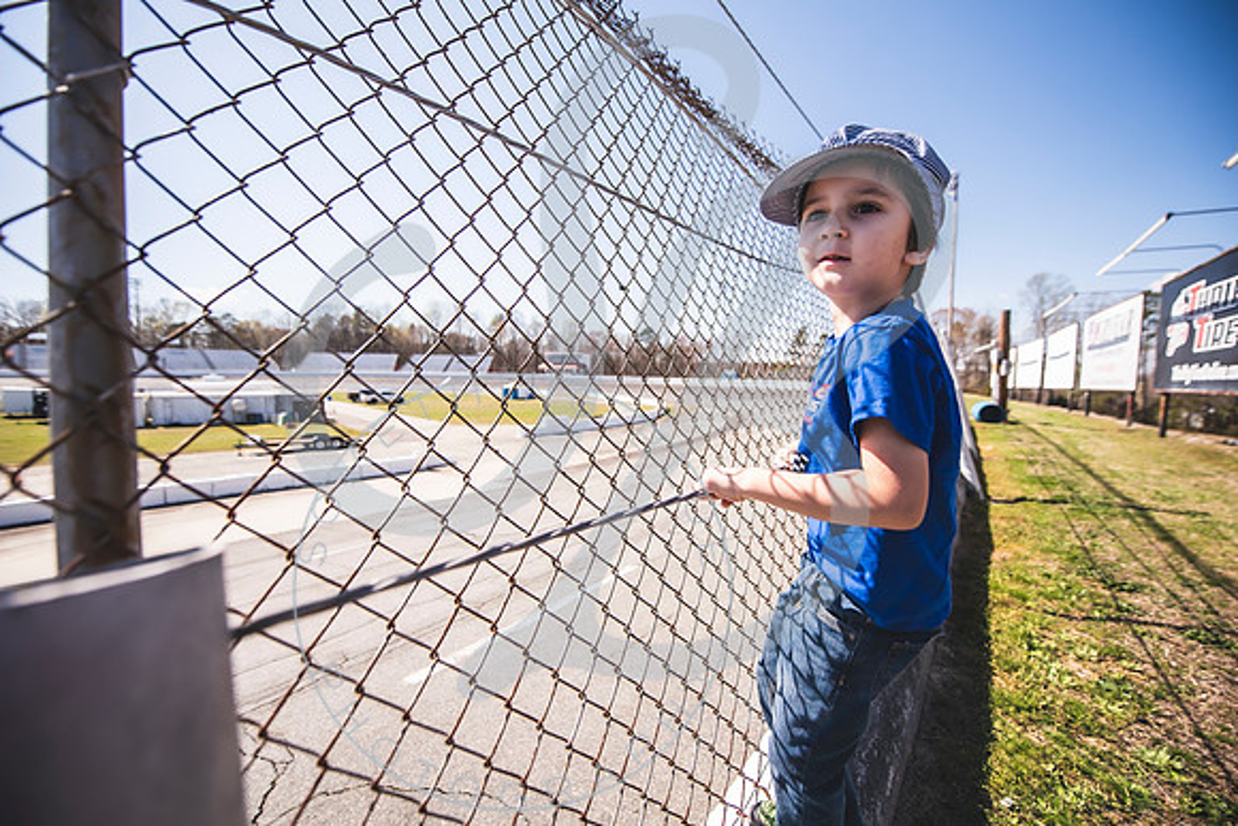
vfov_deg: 81.2
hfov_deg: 104.2
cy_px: 413
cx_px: 619
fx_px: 482
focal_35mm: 14
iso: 100
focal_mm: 14
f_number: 2.8
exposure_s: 1/1600
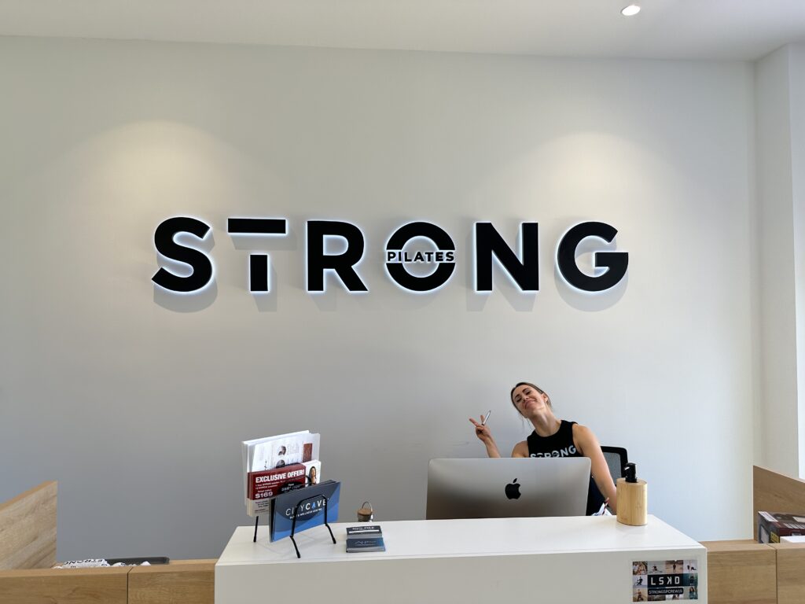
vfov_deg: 56.8
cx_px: 402
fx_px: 558
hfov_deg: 71.6
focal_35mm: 24
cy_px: 302
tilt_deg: +3.0
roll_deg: +1.4
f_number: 1.78
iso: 64
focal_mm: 6.86
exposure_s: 1/219
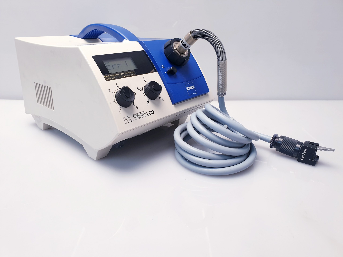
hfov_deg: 67.3
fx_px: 258
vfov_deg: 53.1
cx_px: 172
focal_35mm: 26
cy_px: 128
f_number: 2.4
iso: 64
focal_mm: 4.3
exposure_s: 1/50
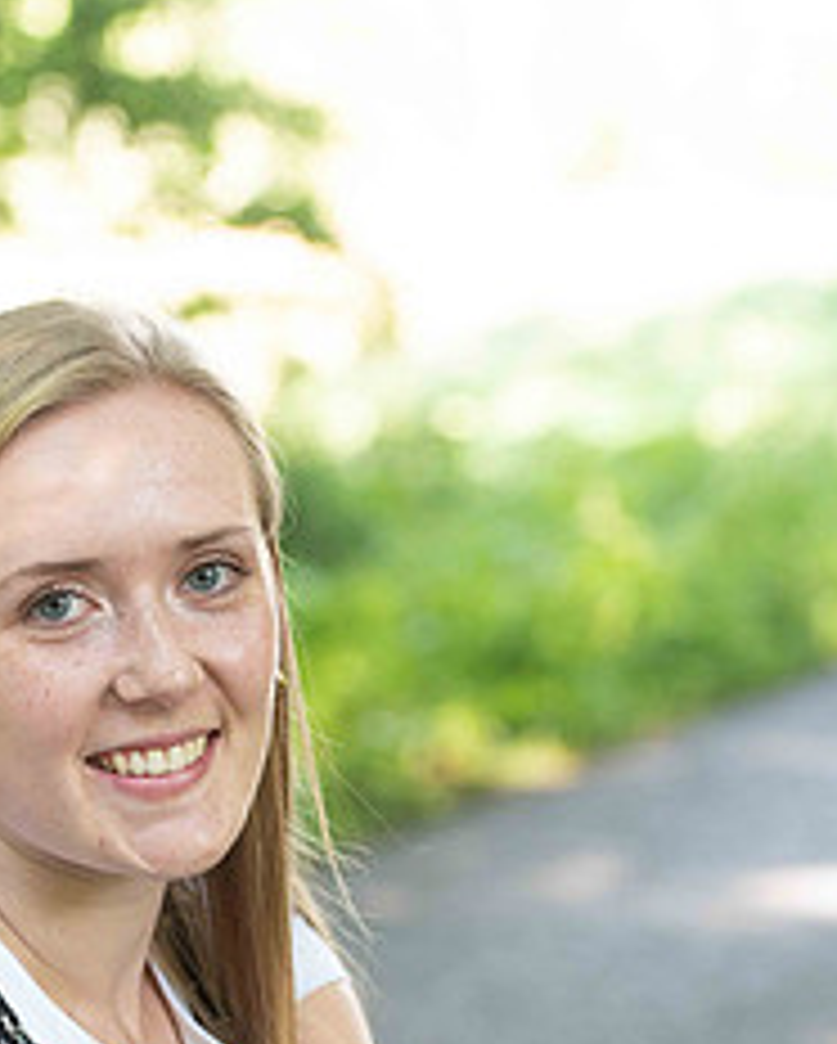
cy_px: 968
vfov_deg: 13.4
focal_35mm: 142
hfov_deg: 10.9
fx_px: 4391
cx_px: 234
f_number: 3.5
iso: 640
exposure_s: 1/200
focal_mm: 78
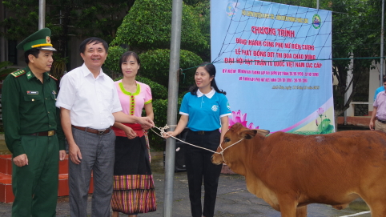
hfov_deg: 37.9
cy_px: 122
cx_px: 195
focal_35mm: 55
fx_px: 563
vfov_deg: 21.8
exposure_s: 1/180
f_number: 6.3
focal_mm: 31
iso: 400
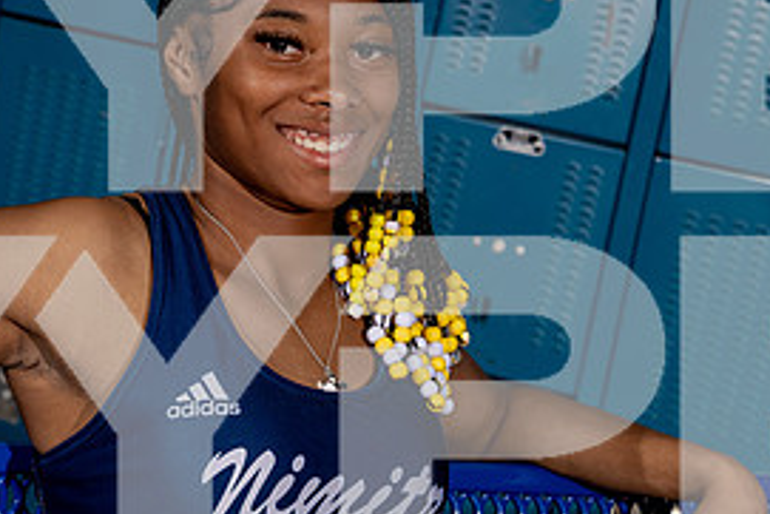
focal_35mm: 137
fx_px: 2932
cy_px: 388
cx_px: 284
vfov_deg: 10.0
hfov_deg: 14.9
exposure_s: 1/250
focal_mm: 64
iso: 100
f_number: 5
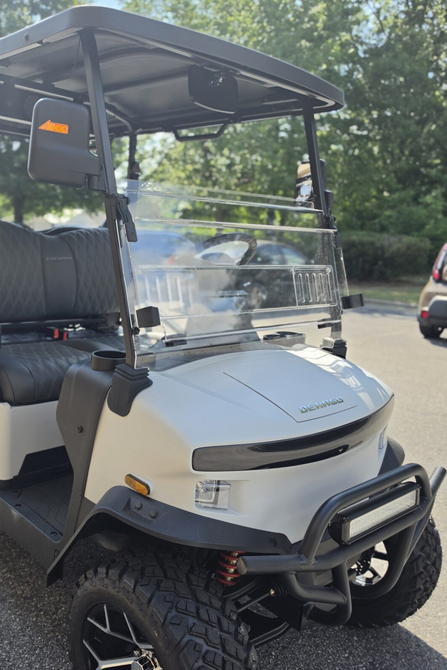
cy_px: 366
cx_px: 148
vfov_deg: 63.5
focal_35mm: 29
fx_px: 540
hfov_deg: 44.3
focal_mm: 6.5
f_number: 1.4
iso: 64
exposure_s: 1/4648
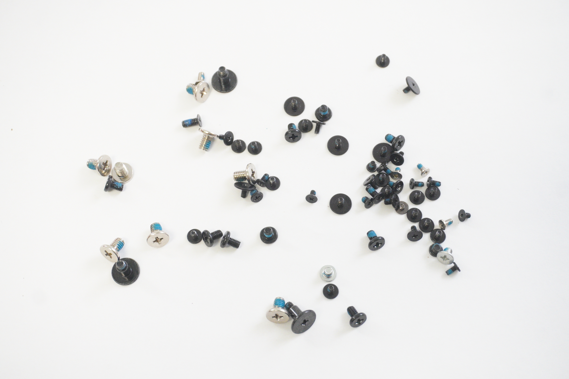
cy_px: 190
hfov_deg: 38.9
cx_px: 284
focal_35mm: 51
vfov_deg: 26.4
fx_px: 805
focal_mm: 34
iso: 3200
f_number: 5.6
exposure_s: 1/100
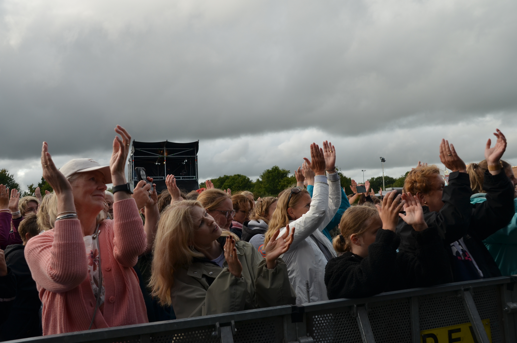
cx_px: 258
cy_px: 172
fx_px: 494
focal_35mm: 34
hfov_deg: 55.2
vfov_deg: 38.2
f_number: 6.3
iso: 220
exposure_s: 1/640
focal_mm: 23
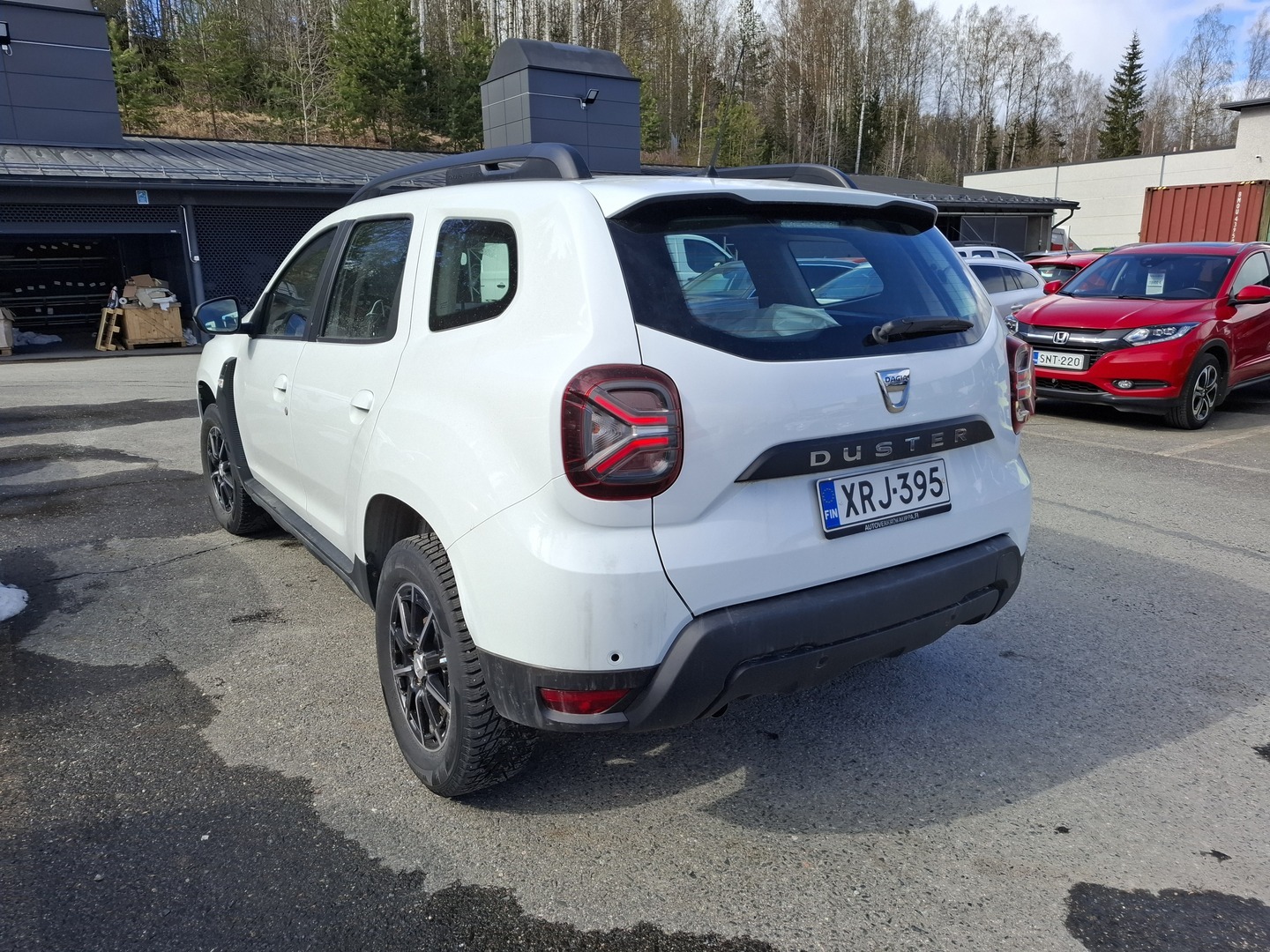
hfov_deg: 73.9
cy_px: 476
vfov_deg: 58.9
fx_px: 844
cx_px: 635
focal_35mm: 23
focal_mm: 5.54
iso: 50
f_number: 1.8
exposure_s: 1/1339
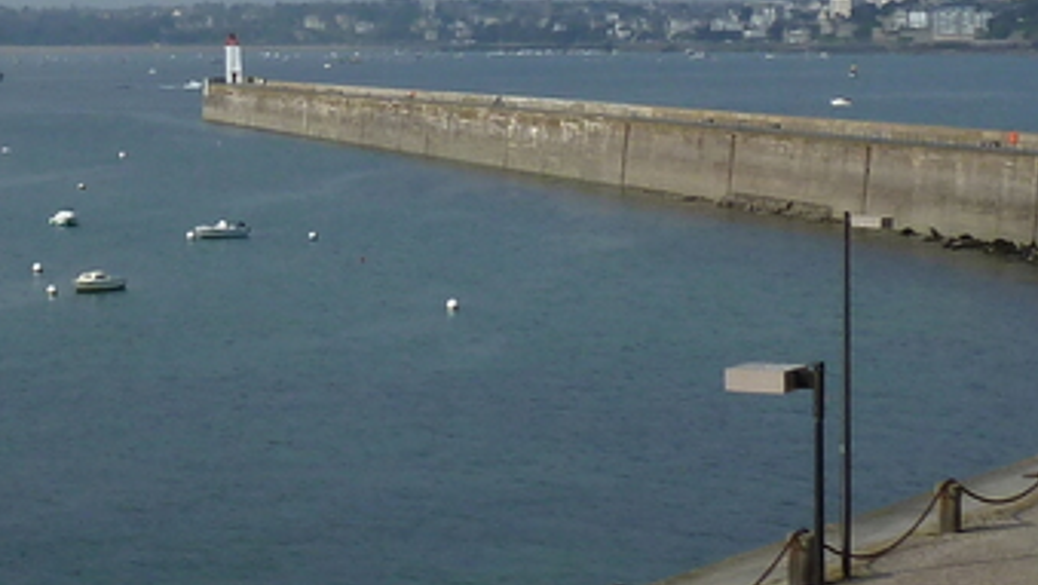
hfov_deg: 19.4
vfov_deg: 11.6
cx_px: -202
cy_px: 95
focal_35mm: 104
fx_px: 2864
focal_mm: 4.4
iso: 80
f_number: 5
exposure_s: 1/400
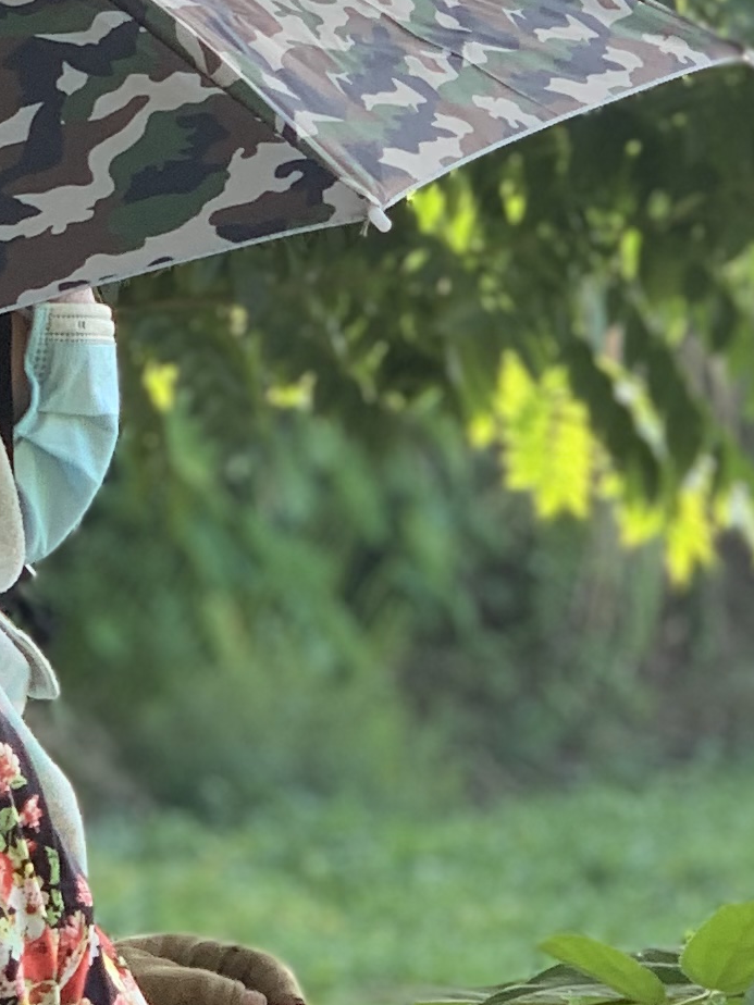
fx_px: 6593
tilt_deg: +3.6
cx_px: -186
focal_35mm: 227
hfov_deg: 6.5
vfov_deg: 8.7
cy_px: -18
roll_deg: -0.7
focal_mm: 6
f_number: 2.4
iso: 40
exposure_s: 1/122
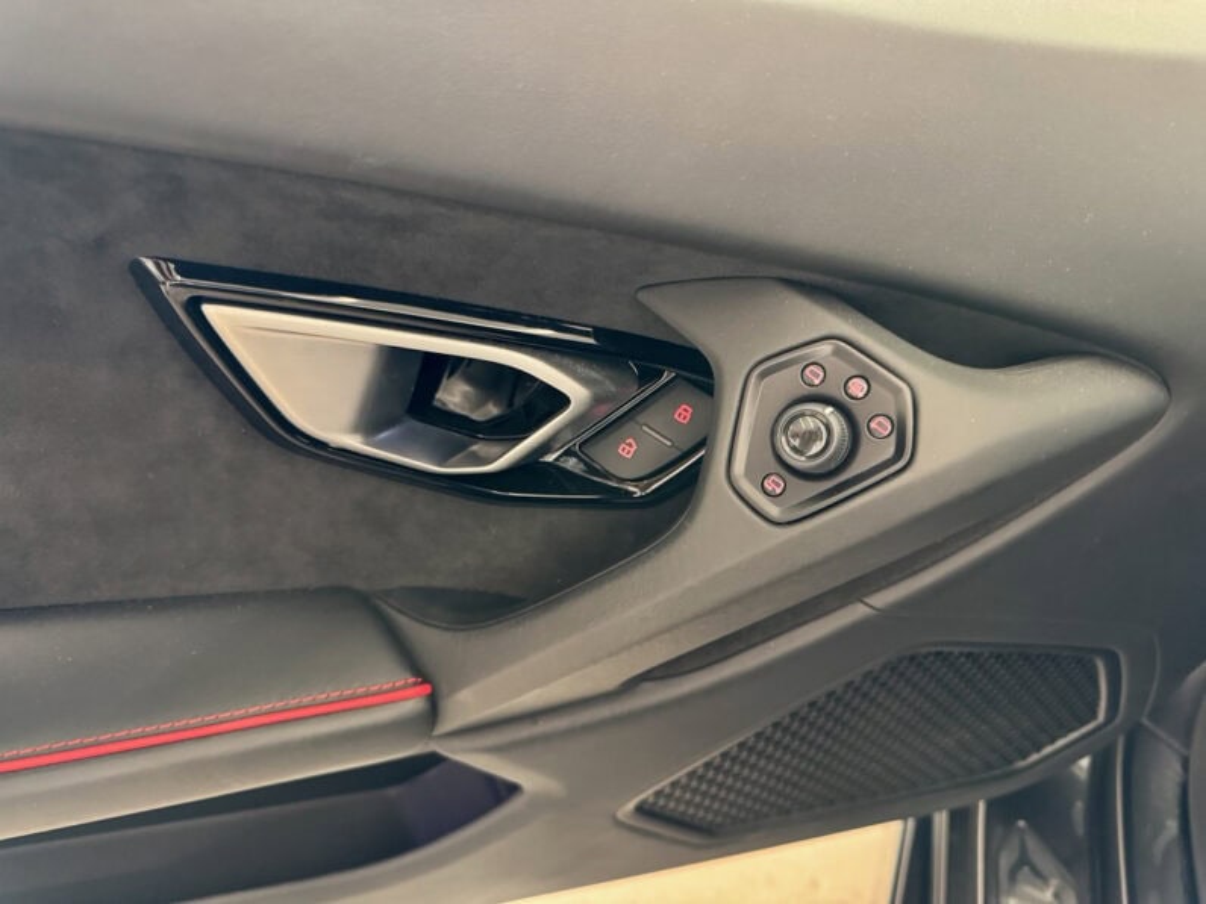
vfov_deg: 56.8
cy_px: 452
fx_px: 836
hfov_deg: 71.6
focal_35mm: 24
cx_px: 603
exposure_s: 1/33
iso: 640
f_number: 1.8
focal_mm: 6.8
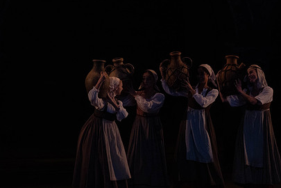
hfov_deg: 4.9
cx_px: 173
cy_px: 103
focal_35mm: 421
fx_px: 3286
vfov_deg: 3.3
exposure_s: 1/250
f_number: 5.6
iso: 8000
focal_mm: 294
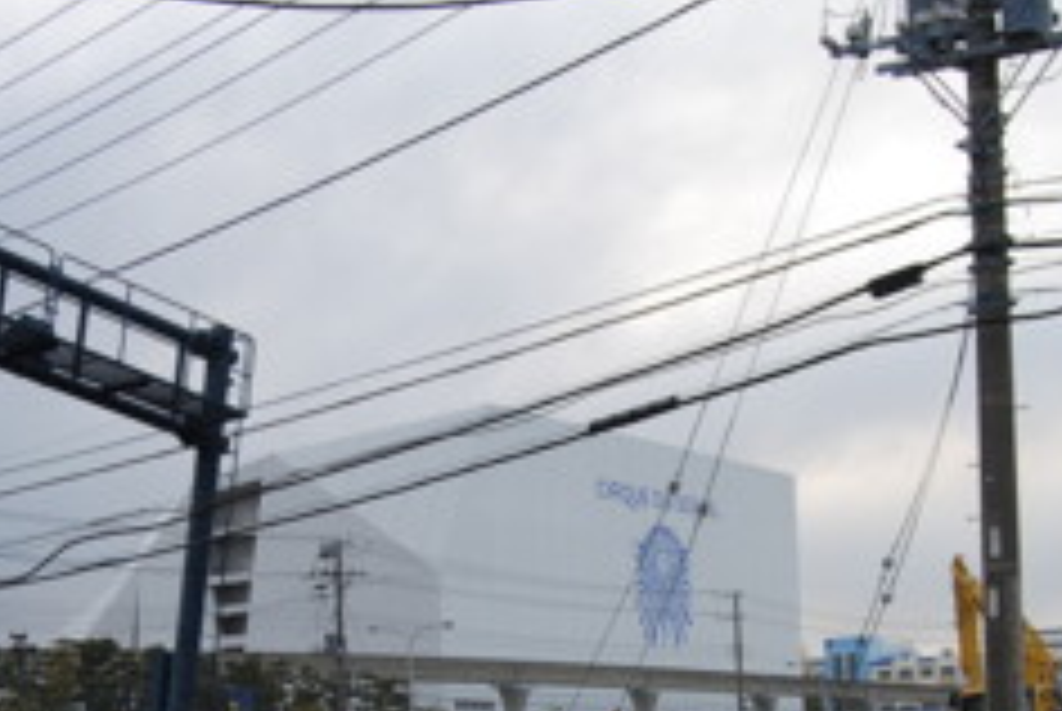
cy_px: 619
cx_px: 356
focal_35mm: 63
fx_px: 1861
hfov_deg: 31.6
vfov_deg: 21.2
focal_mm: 22
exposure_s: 1/125
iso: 110
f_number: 5.6
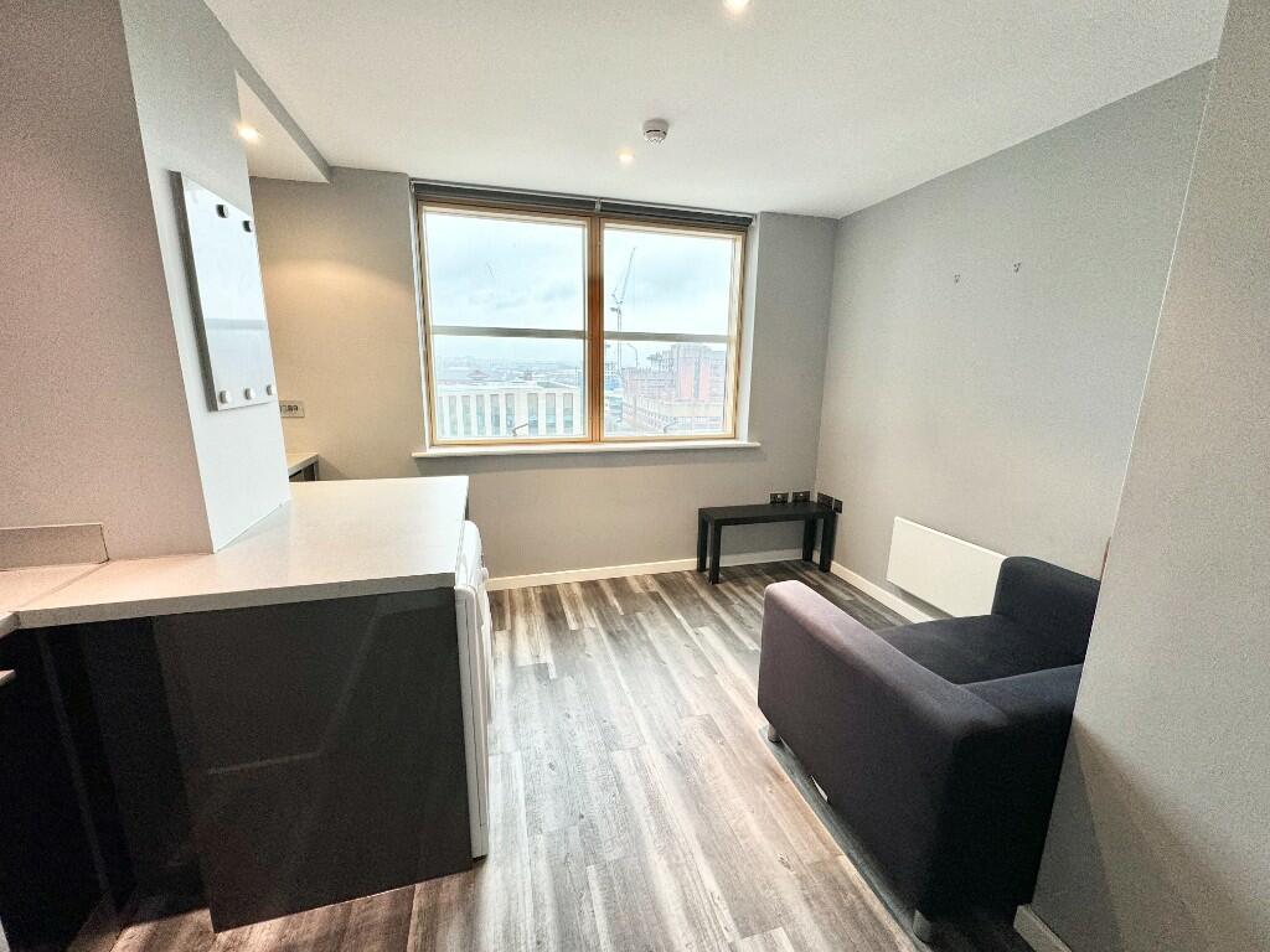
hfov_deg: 102.1
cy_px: 476
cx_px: 635
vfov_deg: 85.7
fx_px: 514
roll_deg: -0.8
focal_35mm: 14
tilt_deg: -11.3
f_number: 2.2
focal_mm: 2.22
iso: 100
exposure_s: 1/100
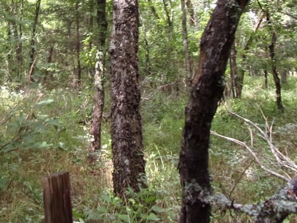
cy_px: 50
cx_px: 65
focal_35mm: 43
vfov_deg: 32.8
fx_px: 369
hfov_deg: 42.2
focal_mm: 4.3
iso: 80
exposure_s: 1/56
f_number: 3.3
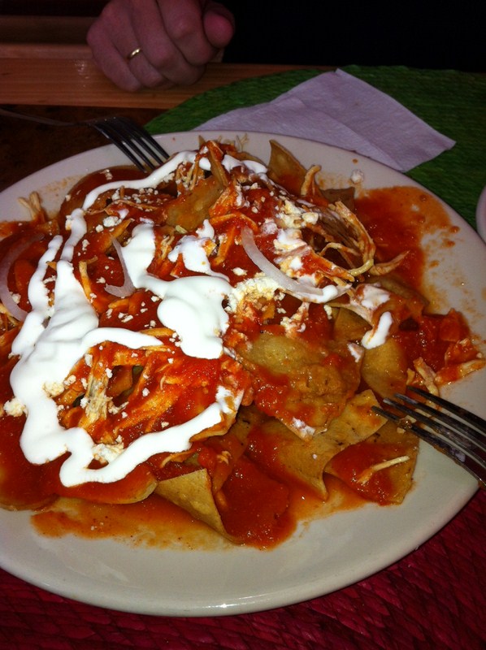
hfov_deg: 40.6
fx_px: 657
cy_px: 325
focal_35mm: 35
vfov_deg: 52.7
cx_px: 243
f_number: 2.8
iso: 80
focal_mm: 3.85
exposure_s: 1/51
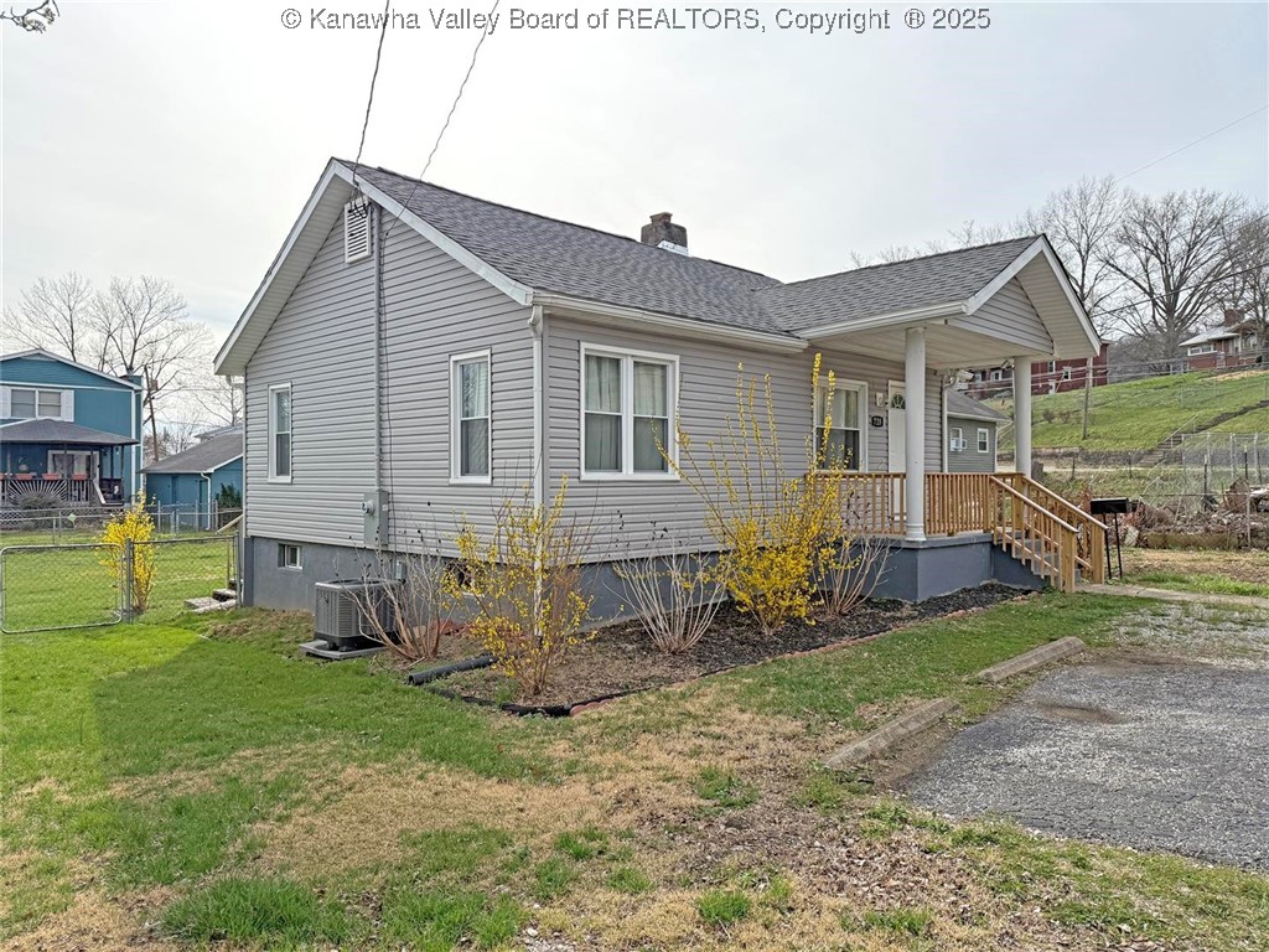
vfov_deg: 56.8
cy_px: 476
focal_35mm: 24
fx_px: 880
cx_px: 634
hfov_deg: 71.6
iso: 100
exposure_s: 1/7353
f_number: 1.78
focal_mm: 6.76
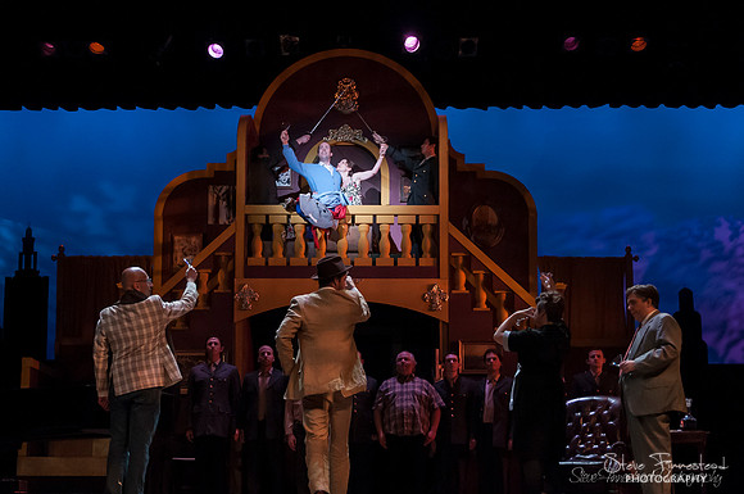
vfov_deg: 34.1
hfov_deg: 49.6
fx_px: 805
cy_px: 247
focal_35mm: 39
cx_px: 372
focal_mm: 26
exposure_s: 1/125
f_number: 3.8
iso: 1800
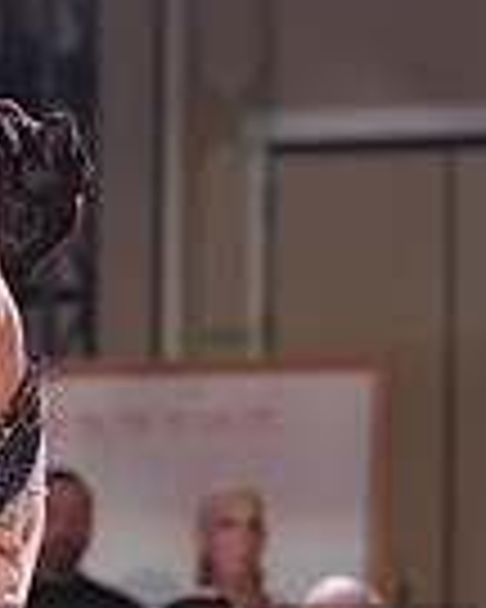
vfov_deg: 4.1
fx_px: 8540
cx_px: -142
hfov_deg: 3.3
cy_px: 757
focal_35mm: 475
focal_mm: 118
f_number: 4
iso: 1600
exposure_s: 1/500
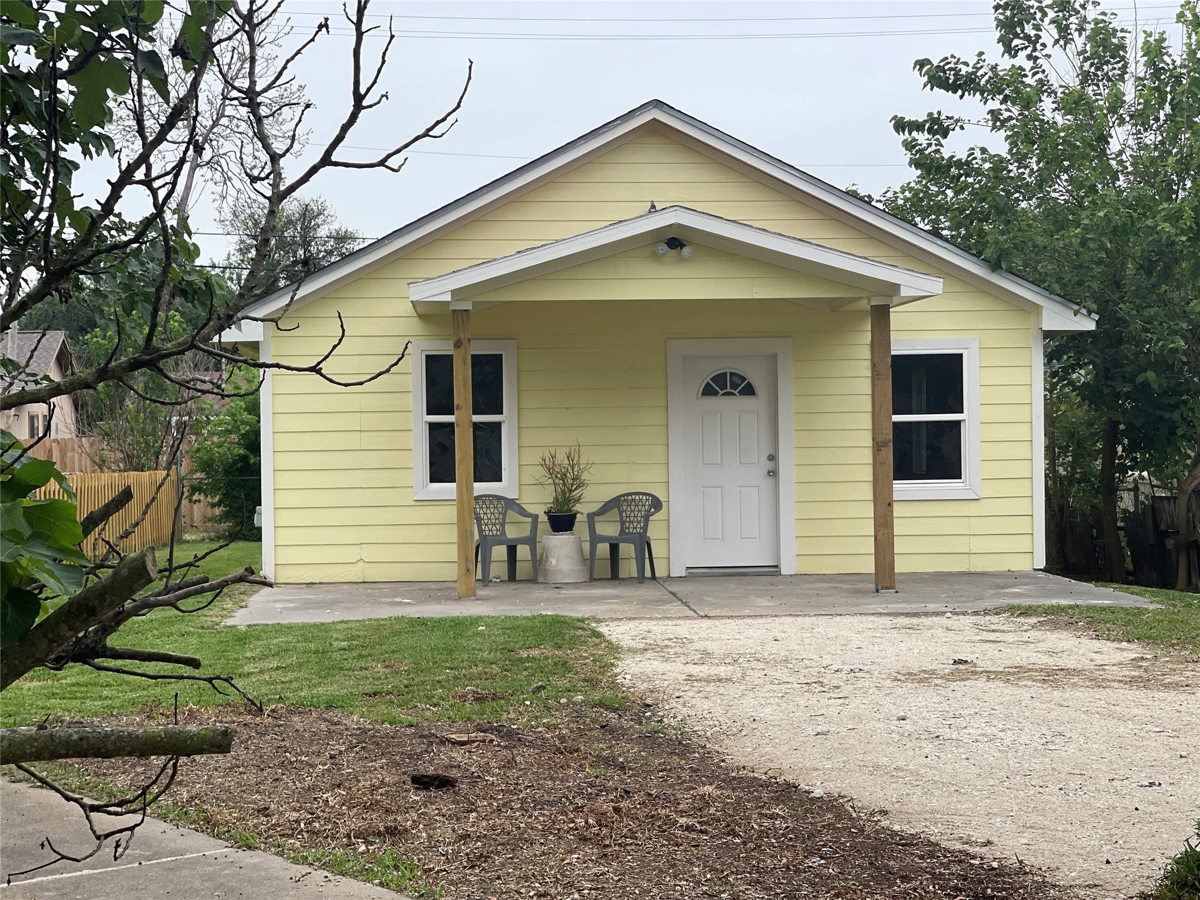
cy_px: 450
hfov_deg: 30.3
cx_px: 600
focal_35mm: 64
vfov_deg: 22.9
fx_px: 2219
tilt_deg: -0.7
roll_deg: +0.7
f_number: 2.2
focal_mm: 7.5
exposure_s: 1/475
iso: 20
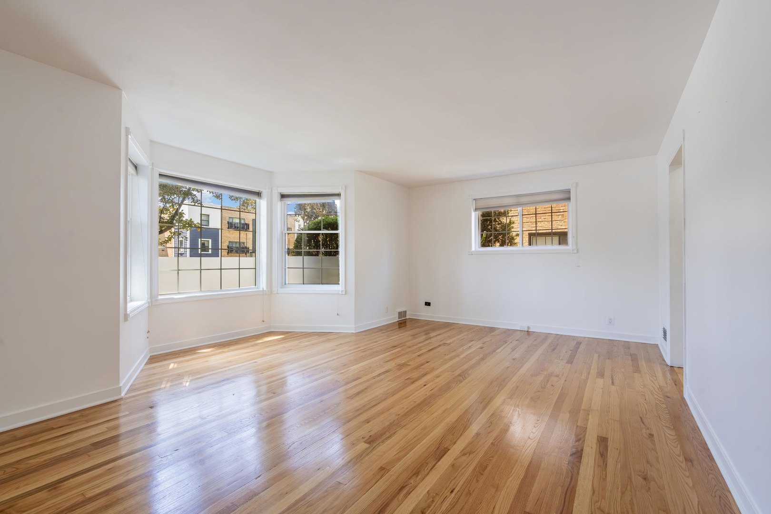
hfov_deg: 96.7
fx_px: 343
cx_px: 386
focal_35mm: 16
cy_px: 257
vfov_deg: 73.7
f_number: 9
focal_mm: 16
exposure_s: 1/80
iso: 640
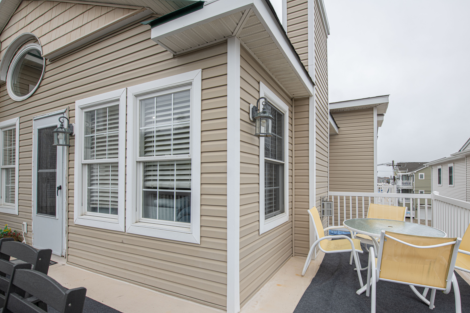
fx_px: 222
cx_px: 263
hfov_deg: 92.8
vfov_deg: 70.1
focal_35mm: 17
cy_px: 179
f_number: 9
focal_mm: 14
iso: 90
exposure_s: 1/60
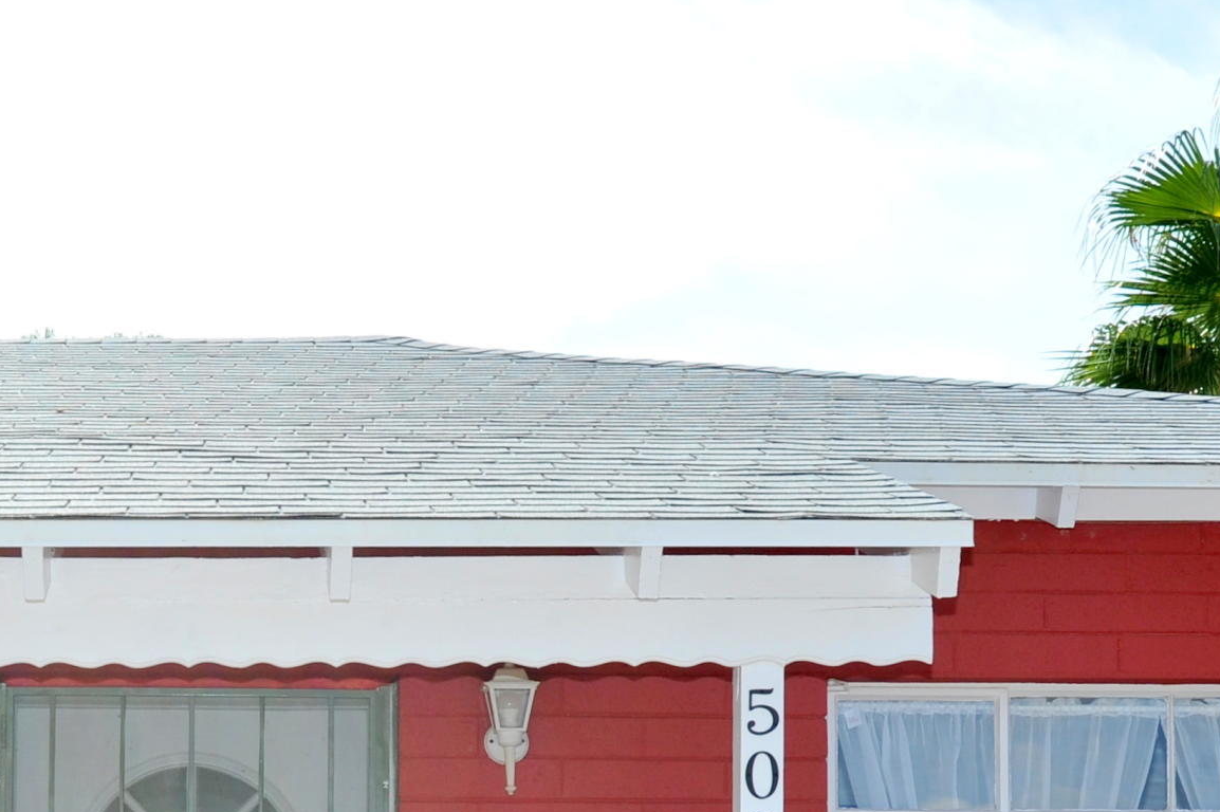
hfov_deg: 22.0
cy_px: 934
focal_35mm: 91
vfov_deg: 14.6
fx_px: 3082
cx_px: 195
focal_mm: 35
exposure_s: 1/320
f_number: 10
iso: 320
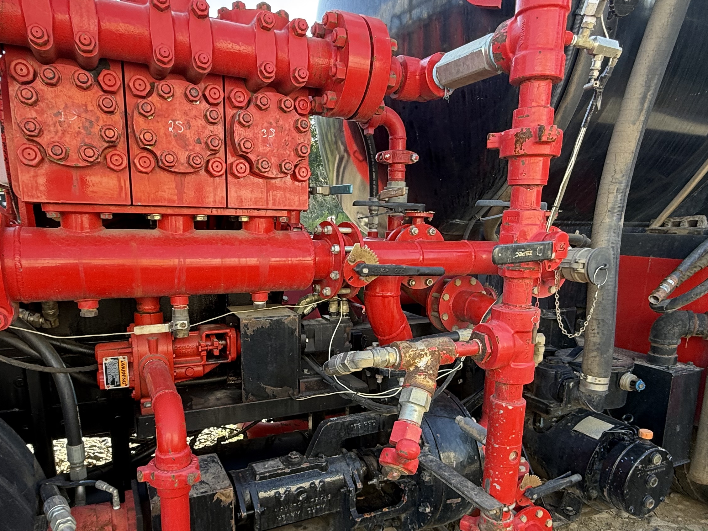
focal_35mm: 25
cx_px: 347
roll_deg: -1.0
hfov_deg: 69.4
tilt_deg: -10.7
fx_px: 511
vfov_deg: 54.3
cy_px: 331
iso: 50
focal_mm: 2.22
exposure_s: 1/99
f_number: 2.2
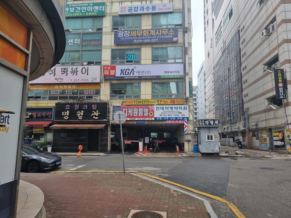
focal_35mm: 26
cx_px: 146
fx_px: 218
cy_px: 109
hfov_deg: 67.3
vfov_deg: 53.0
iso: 50
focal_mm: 5.4
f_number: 1.8
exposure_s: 1/265
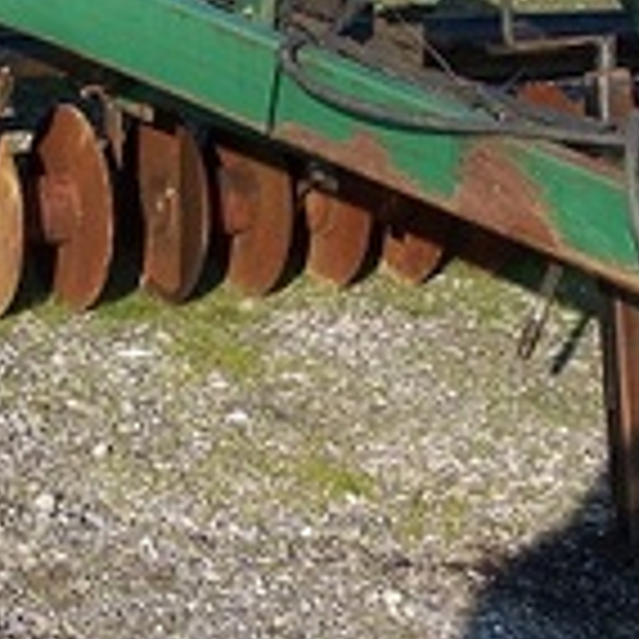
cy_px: 194
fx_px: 2694
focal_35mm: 129
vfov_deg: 13.5
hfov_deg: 13.5
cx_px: 243
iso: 64
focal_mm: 6.3
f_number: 4
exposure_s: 1/320
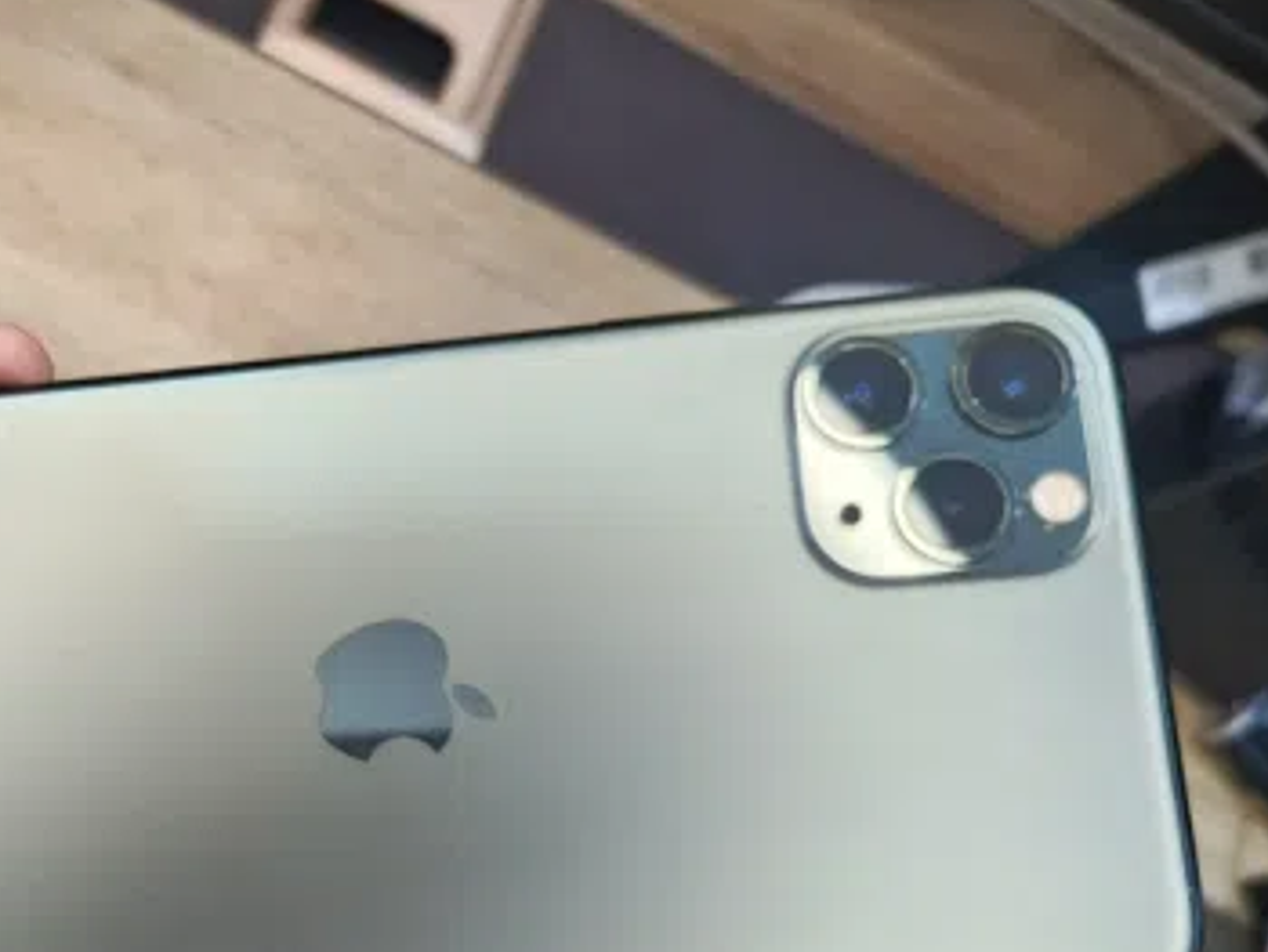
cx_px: 246
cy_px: 713
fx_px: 1540
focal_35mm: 42
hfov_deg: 42.7
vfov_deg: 33.7
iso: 817
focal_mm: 5.25
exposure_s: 1/50
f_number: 1.7
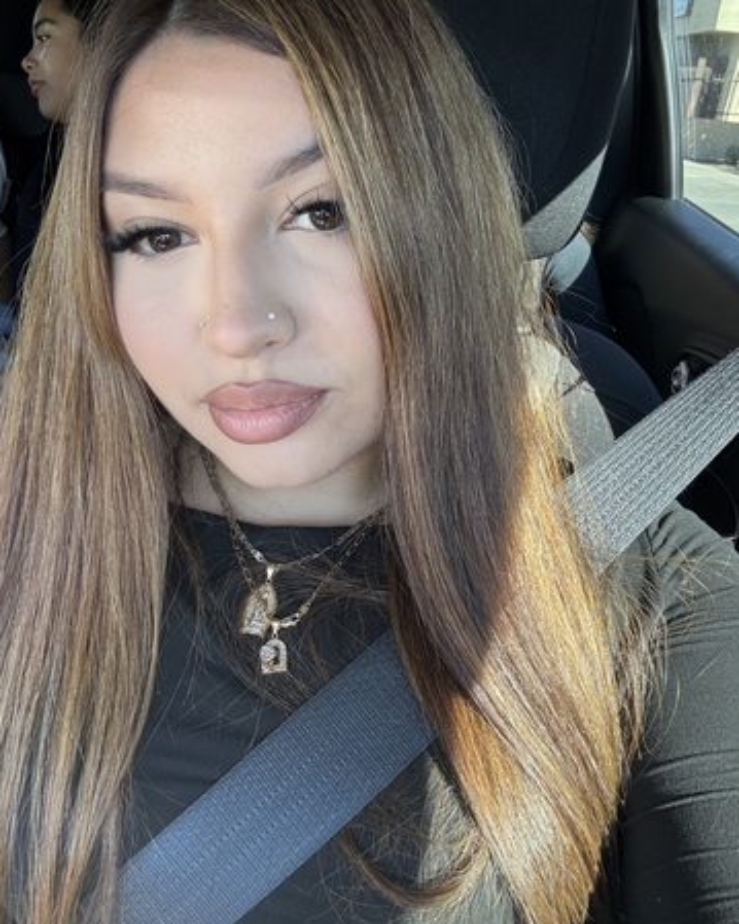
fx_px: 684
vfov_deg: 68.0
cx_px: 355
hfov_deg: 56.8
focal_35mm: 25
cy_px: 432
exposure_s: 1/121
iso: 50
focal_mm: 2.69
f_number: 1.9
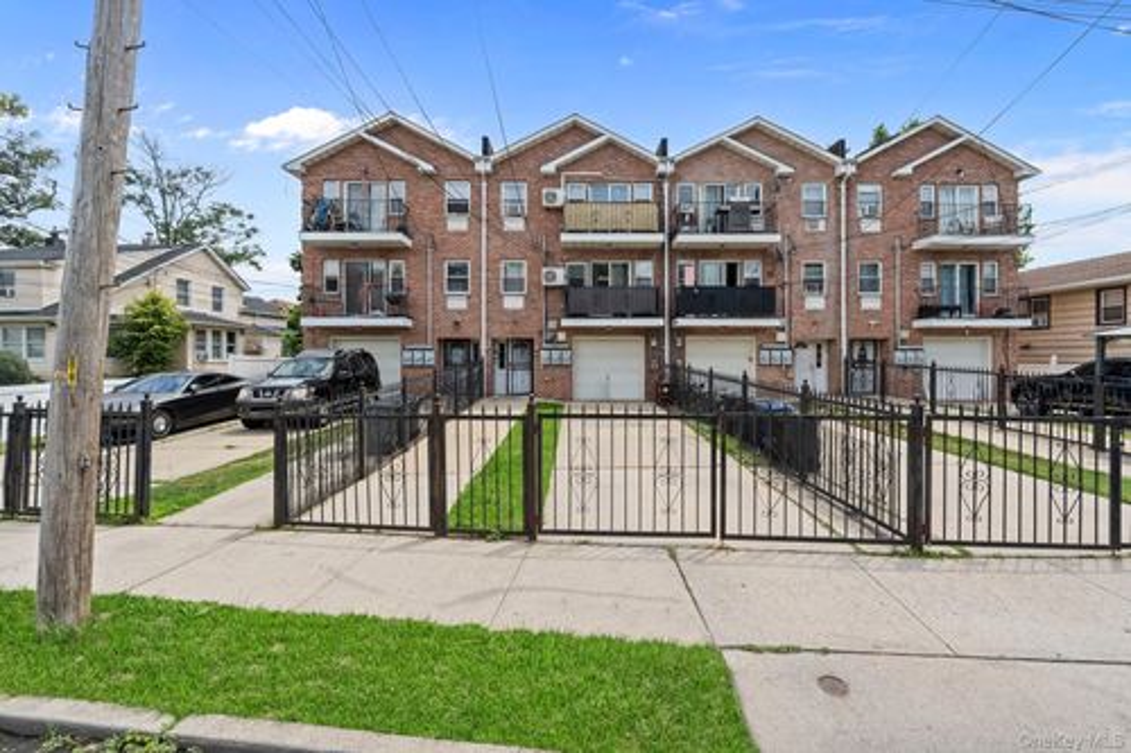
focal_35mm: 14
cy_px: 376
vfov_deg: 81.2
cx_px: 566
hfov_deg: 104.3
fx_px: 440
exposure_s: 1/800
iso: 640
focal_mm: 14
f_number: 10
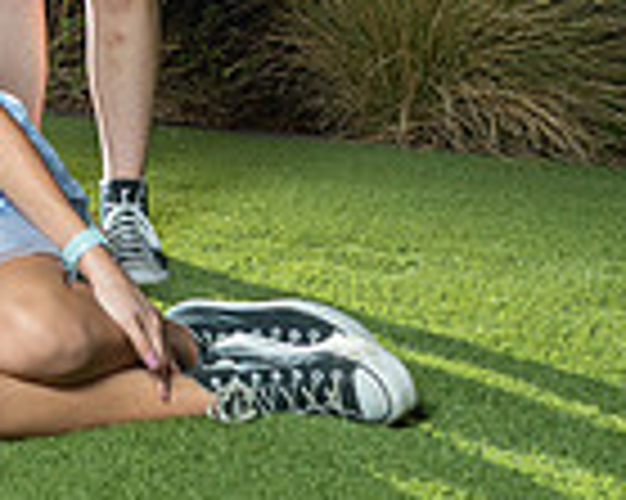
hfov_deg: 16.2
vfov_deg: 13.4
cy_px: -203
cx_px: -274
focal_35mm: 110
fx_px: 2037
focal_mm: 24
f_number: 4.5
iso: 500
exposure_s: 1/100
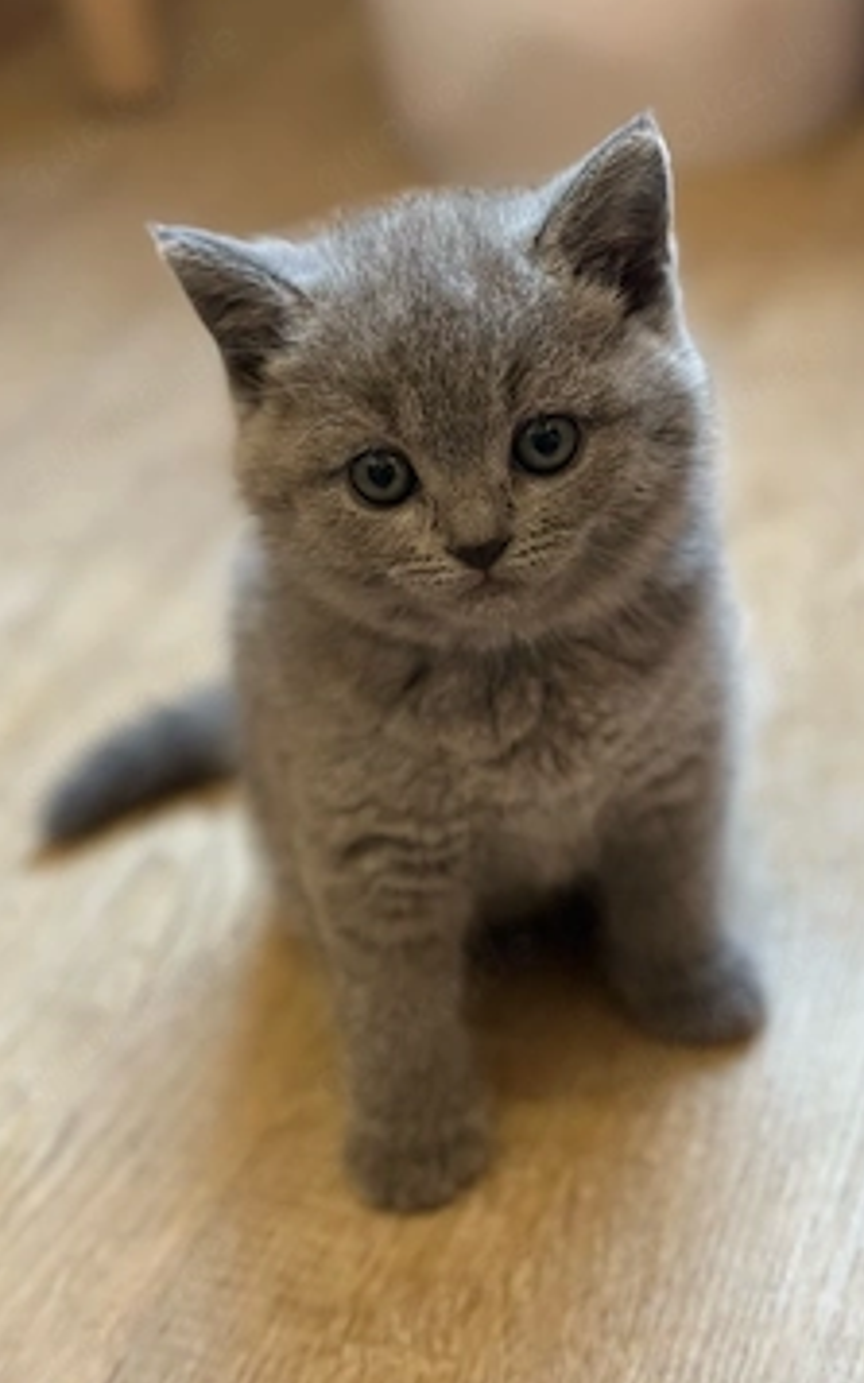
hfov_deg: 22.7
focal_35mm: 57
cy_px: 755
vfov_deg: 35.7
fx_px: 2148
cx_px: 508
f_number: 1.78
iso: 250
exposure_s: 1/60
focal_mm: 6.86
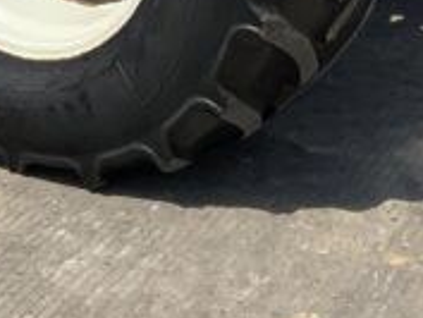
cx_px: 84
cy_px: -533
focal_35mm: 168
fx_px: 2054
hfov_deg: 11.7
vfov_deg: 8.0
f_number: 1.8
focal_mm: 3
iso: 16
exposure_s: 1/1577
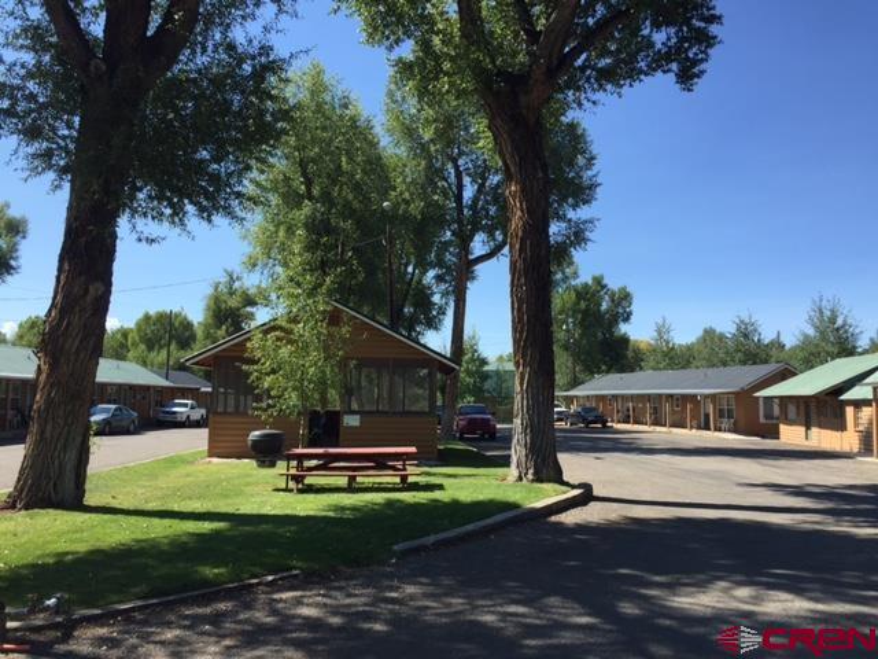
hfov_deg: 61.7
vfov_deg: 48.2
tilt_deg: +4.1
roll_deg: -0.6
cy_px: 330
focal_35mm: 29
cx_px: 439
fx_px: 736
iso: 32
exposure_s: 1/1464
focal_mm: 4.15
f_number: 2.2
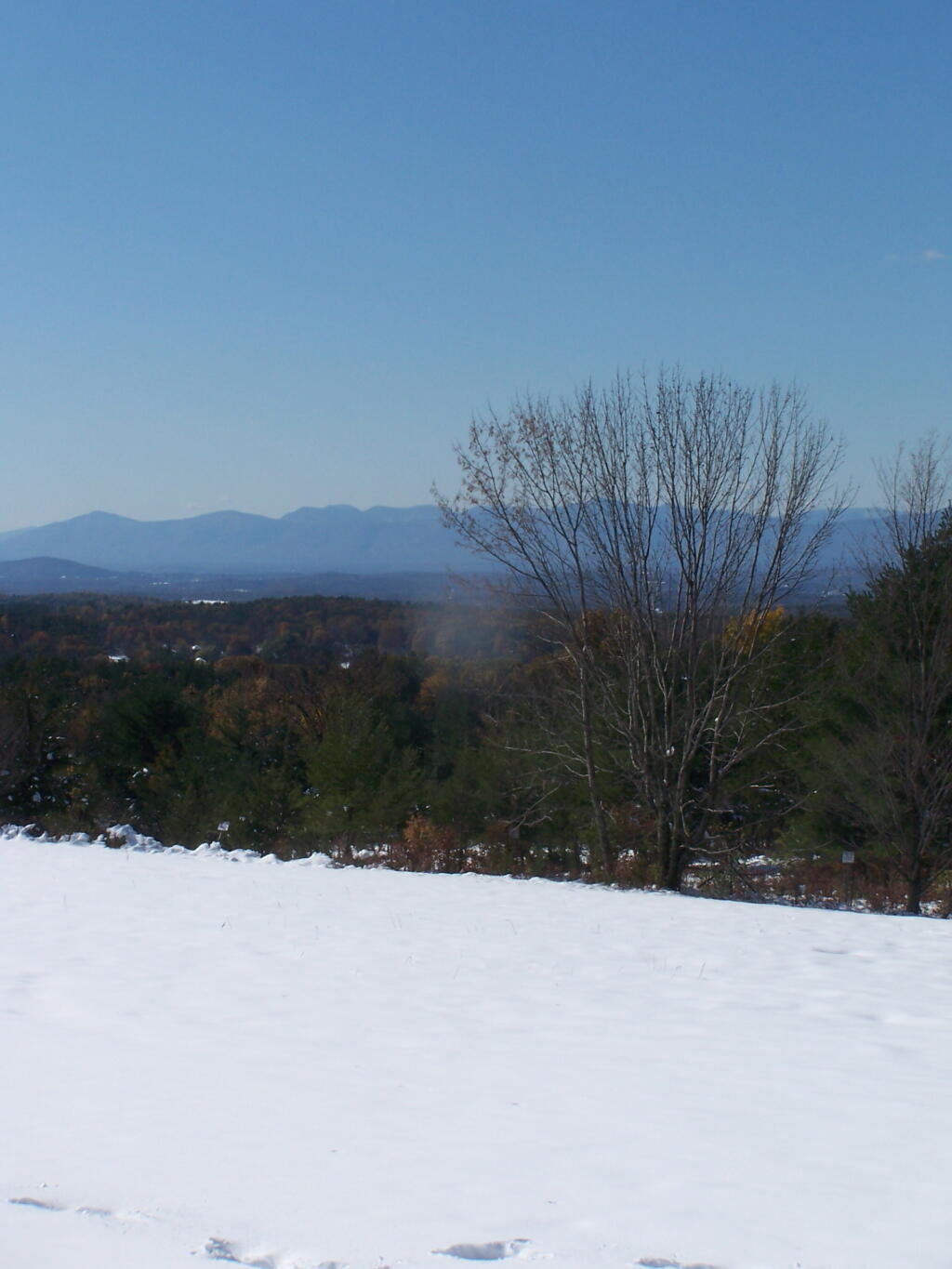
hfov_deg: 19.6
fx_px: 2750
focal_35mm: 75
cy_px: 634
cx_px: 476
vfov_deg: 26.0
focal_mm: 12.4
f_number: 6.3
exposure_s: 1/800
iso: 80
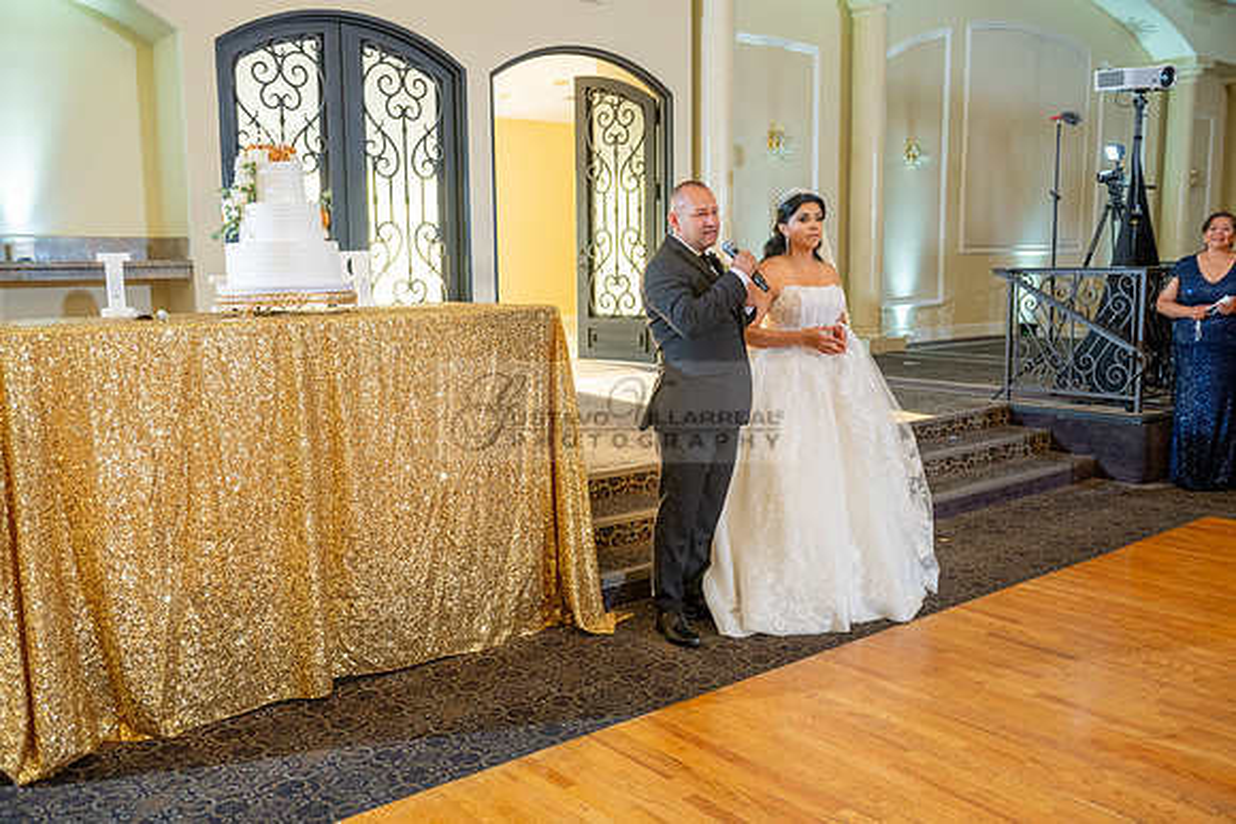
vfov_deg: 41.1
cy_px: 412
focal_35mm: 32
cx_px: 618
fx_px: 1099
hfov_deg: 58.7
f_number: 4
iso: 800
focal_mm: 32
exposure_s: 1/80
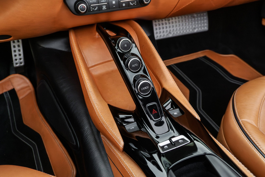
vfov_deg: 43.6
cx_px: 132
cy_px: 88
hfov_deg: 61.9
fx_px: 221
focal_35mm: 30
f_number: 4
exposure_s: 1/160
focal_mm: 20
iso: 5000
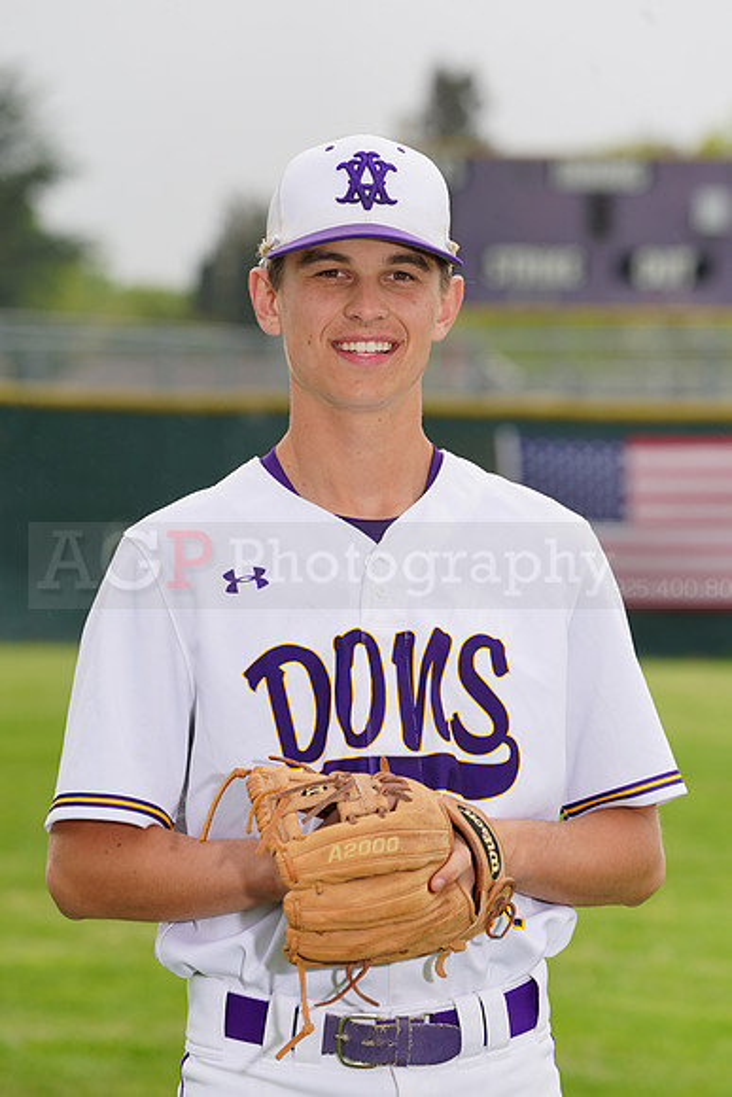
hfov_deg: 5.8
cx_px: 366
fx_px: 7254
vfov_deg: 8.6
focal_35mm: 238
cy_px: 548
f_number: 9
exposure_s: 1/250
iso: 160
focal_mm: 238
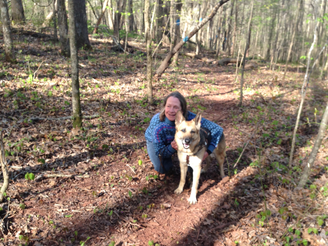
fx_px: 426
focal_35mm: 45
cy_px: 165
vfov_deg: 31.9
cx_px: 186
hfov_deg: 42.0
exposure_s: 1/218
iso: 50
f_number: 2.4
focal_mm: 4.12
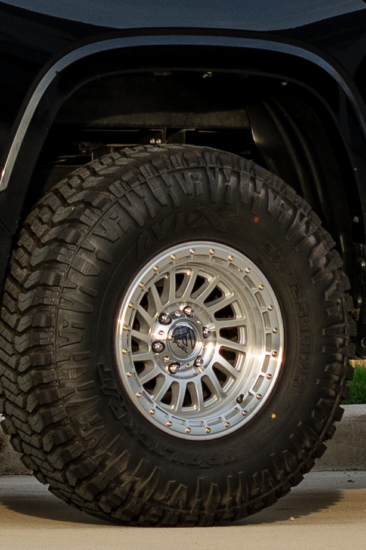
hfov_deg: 1.6
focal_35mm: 857
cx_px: 509
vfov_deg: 2.4
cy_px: 130
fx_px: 13074
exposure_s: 1/320
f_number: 5
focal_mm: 85
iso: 125
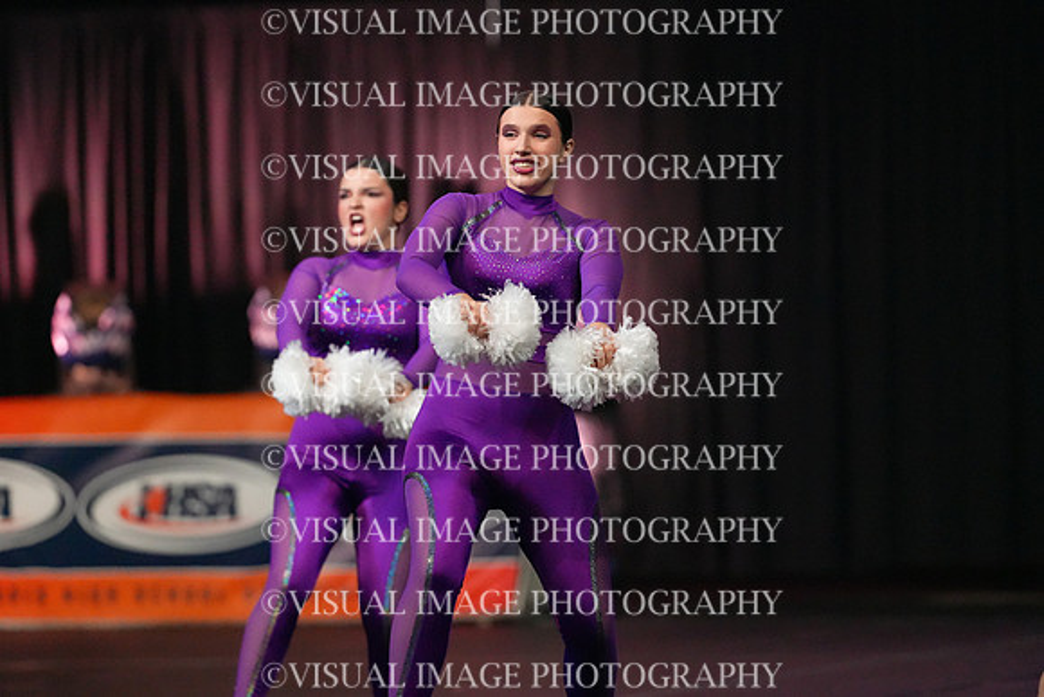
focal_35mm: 300
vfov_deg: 4.6
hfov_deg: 6.9
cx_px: 522
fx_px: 8702
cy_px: 348
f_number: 3.5
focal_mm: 300
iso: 16000
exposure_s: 1/1250
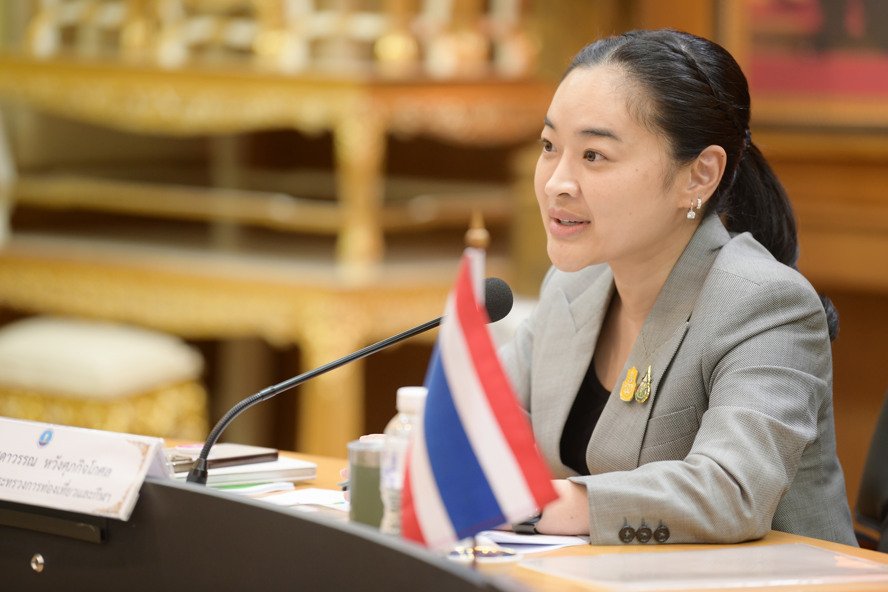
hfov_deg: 11.7
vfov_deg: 7.8
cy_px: 296
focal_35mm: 175
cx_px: 444
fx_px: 4316
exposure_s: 1/100
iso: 1000
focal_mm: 175
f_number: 2.8
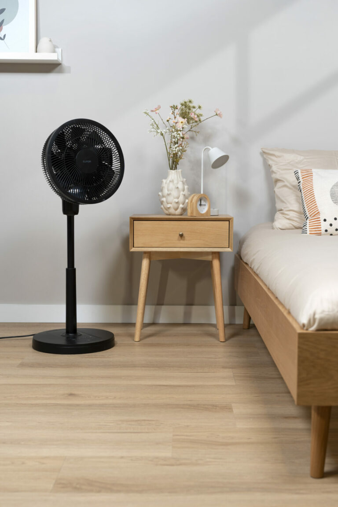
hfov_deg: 31.4
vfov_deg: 45.7
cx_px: 169
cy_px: 254
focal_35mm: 43
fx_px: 601
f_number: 3.5
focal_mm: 42.7
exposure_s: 1/20
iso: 200
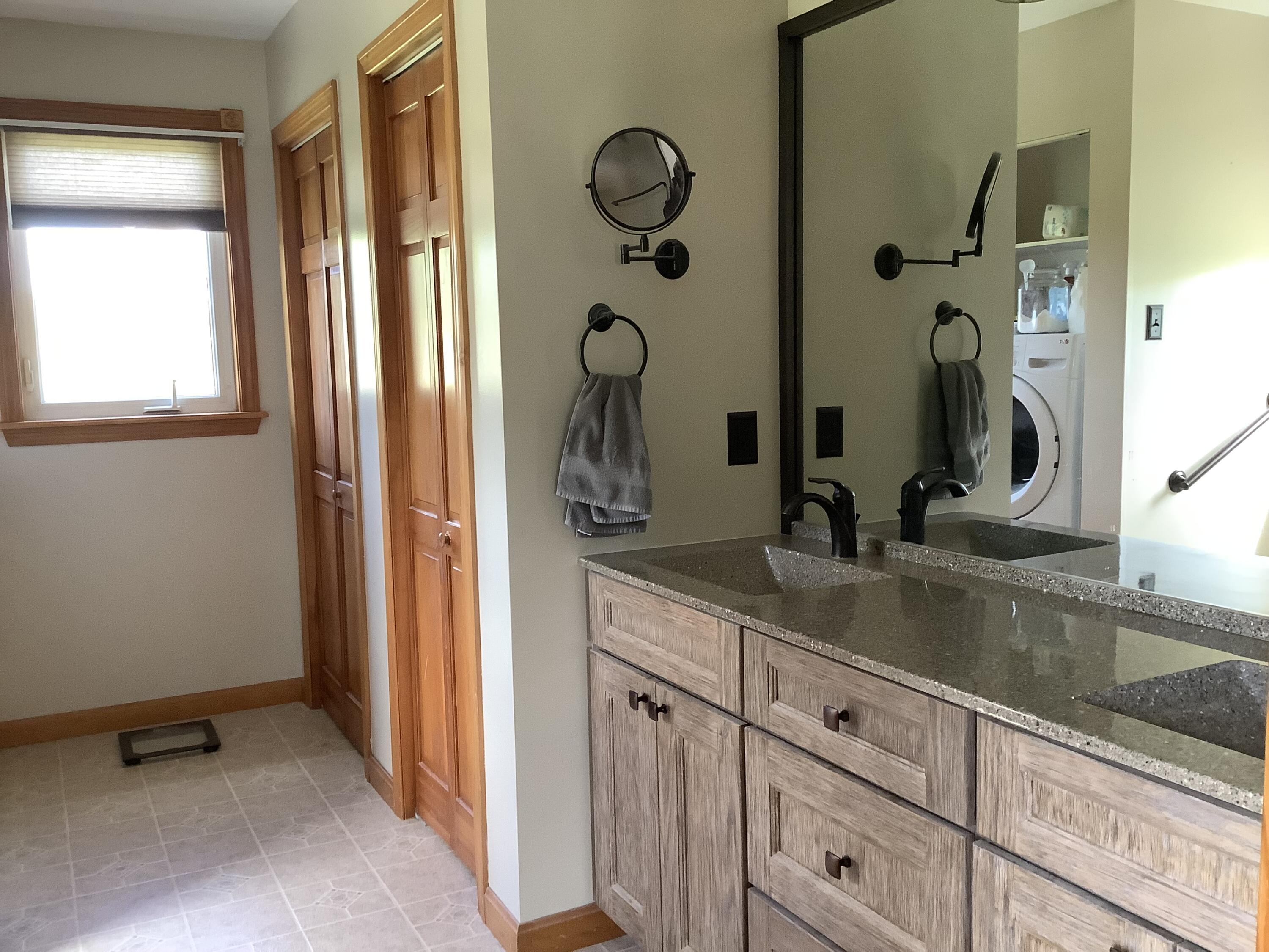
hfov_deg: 58.4
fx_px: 1136
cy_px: 476
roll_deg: +0.5
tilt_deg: -6.8
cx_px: 634
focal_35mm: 31
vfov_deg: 45.4
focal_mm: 3.3
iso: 250
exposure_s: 1/60
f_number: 2.4
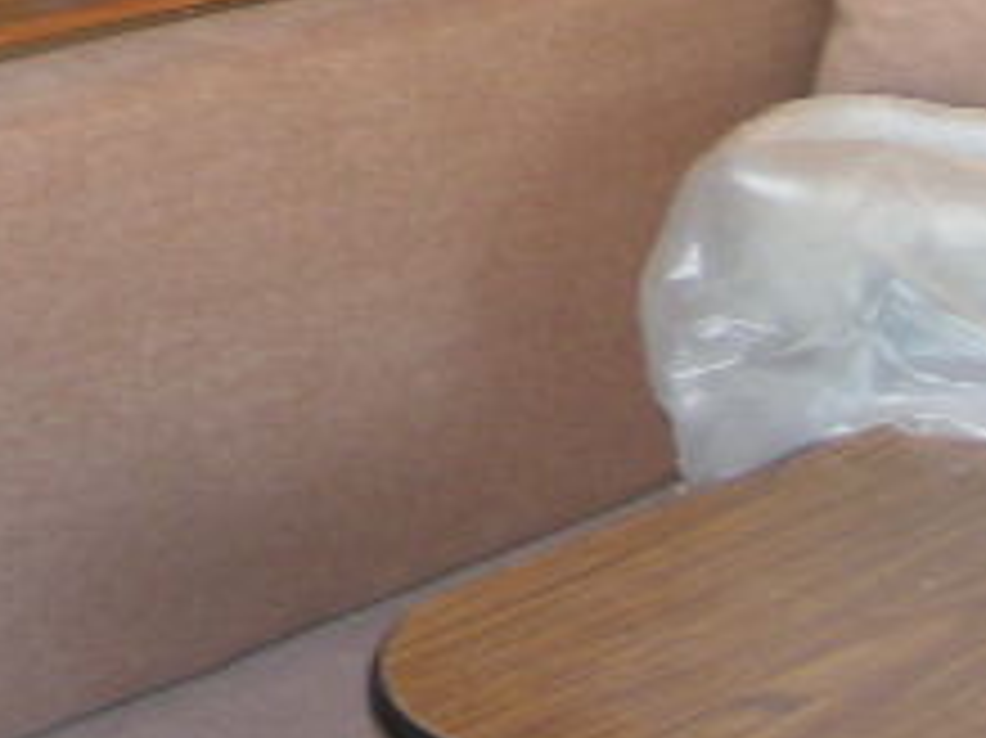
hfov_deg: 17.6
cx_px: 194
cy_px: -297
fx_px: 3160
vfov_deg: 12.8
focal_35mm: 111
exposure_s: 1/50
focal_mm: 5.8
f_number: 2.8
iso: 100
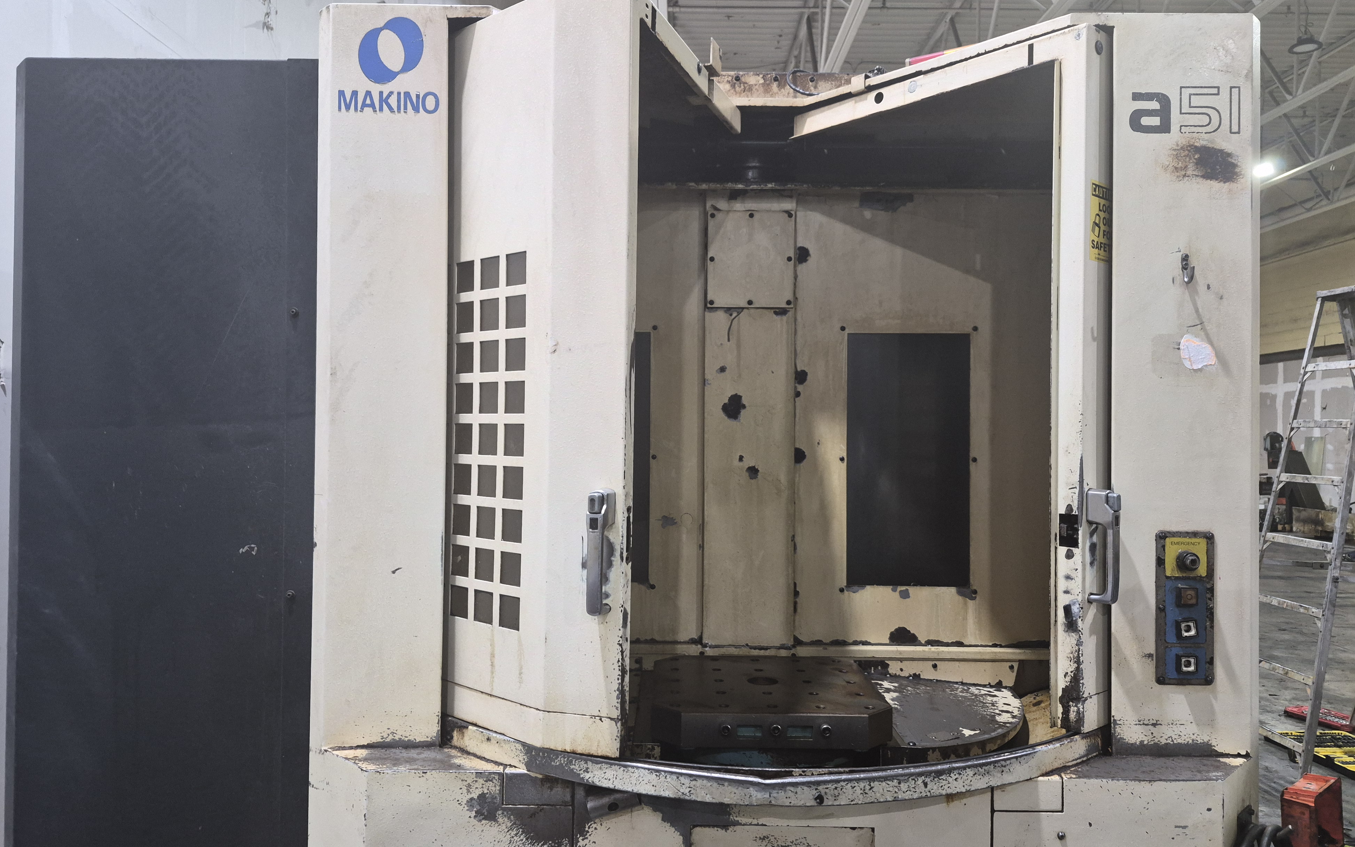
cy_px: 435
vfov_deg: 49.3
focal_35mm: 25
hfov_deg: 72.5
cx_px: 662
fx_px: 923
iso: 400
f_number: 1.8
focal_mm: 5.4
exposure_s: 1/120
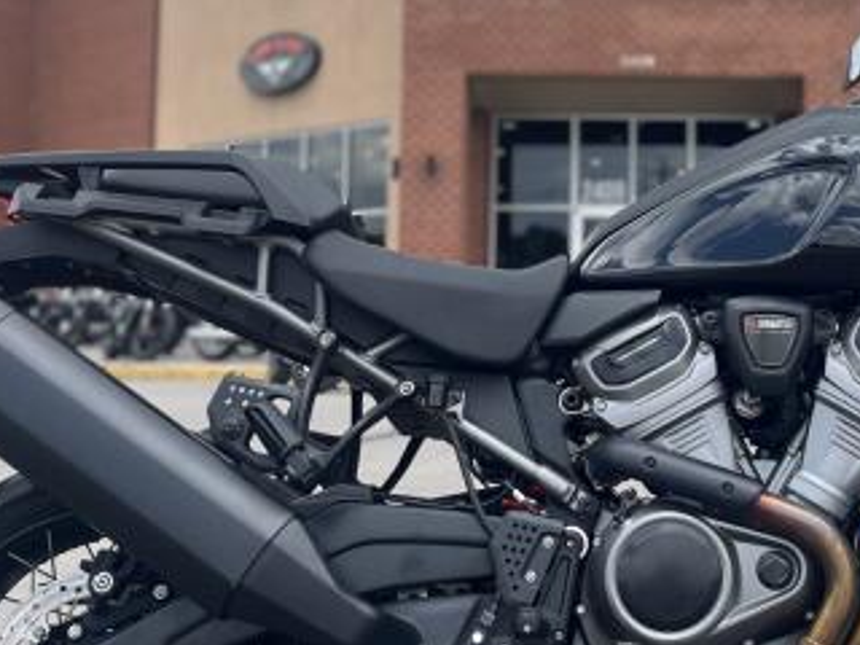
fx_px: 1615
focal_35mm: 65
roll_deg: -0.2
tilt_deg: +5.7
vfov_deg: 22.3
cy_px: 150
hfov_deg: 29.2
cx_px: 675
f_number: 1.6
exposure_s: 1/2358
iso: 50
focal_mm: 5.1
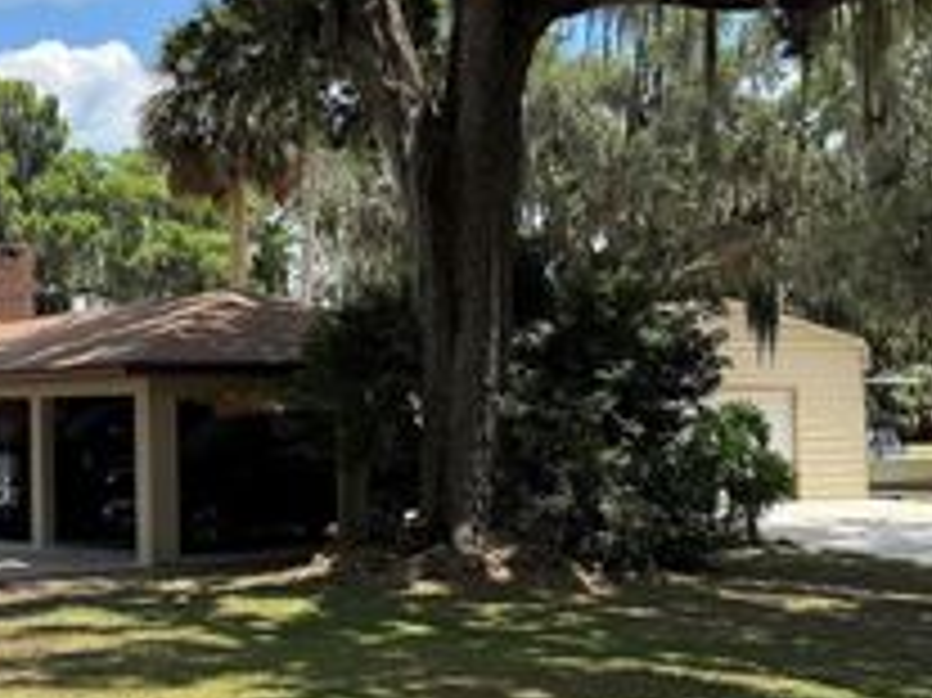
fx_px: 1561
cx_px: 261
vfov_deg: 25.2
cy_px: 349
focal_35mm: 58
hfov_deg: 32.8
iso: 80
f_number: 1.78
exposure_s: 1/3279
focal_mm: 6.76
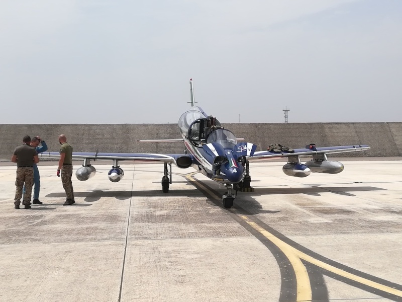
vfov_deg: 30.9
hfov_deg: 40.4
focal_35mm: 47
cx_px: 201
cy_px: 151
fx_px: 546
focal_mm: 3.83
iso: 50
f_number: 2.2
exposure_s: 1/1724
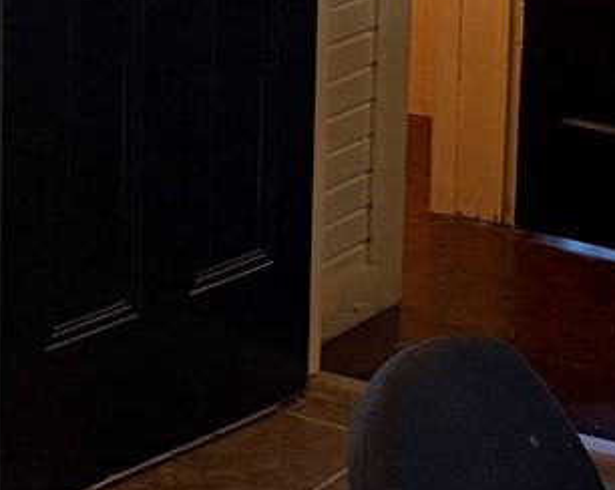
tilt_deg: -6.5
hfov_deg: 10.9
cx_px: -740
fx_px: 2854
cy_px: -305
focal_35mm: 157
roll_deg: +1.2
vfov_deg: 9.5
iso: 320
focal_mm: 6.76
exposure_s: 1/60
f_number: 1.78
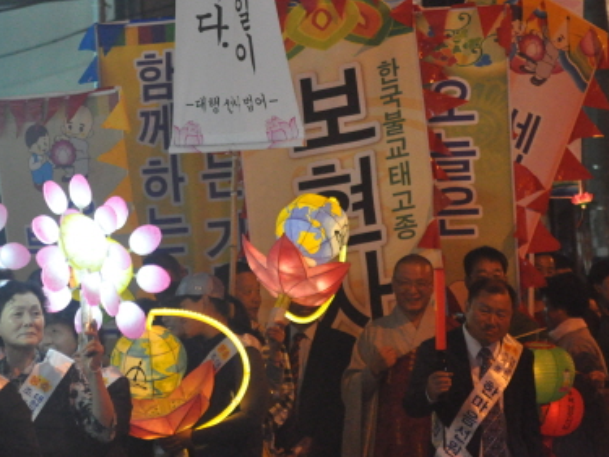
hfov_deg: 11.5
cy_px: 113
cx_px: 195
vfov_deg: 8.6
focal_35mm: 172
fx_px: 3025
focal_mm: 70
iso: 3200
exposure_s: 1/320
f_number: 3.2
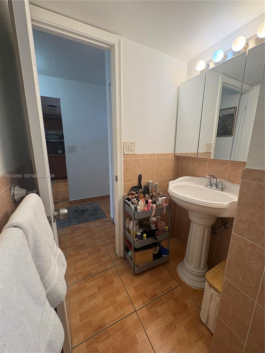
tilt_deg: -11.6
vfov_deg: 102.1
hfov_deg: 85.7
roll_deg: -0.5
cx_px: 132
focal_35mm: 14
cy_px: 176
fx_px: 143
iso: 200
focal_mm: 2.22
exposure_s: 1/120
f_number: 2.2
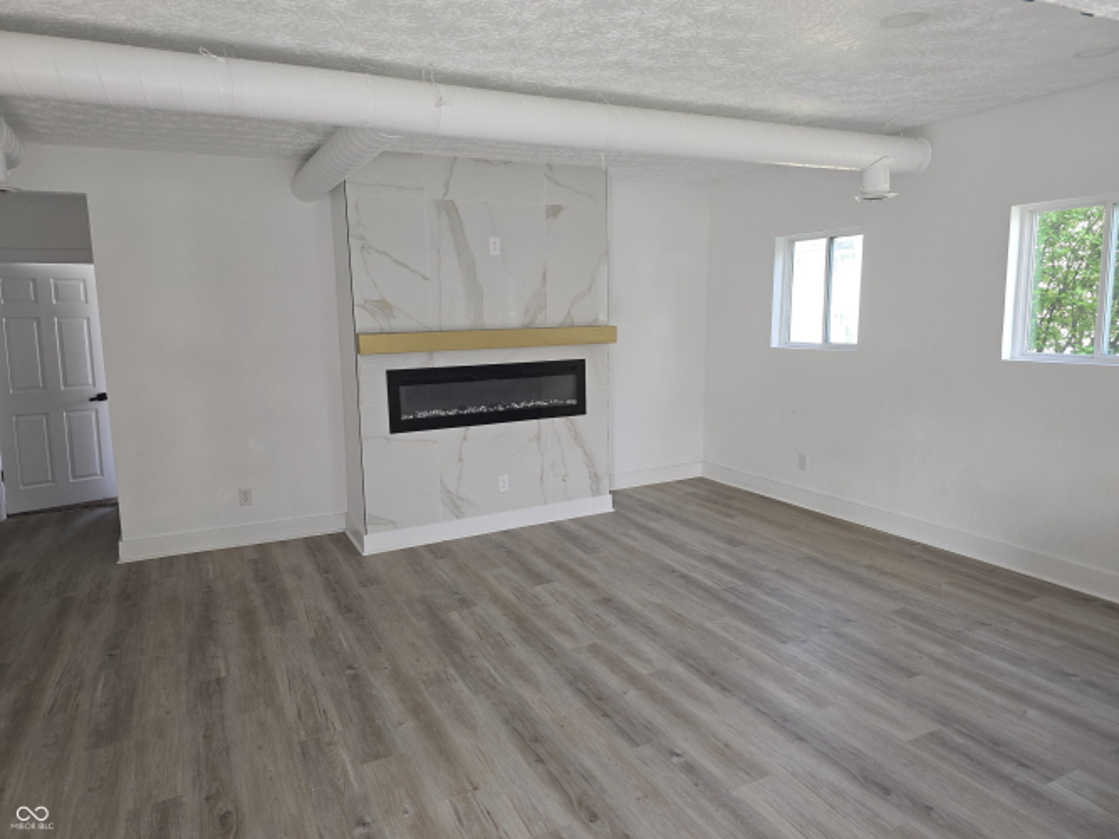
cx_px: 560
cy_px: 420
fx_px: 743
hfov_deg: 73.9
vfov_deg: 58.9
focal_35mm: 23
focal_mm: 6.3
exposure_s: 1/60
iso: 64
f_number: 1.7
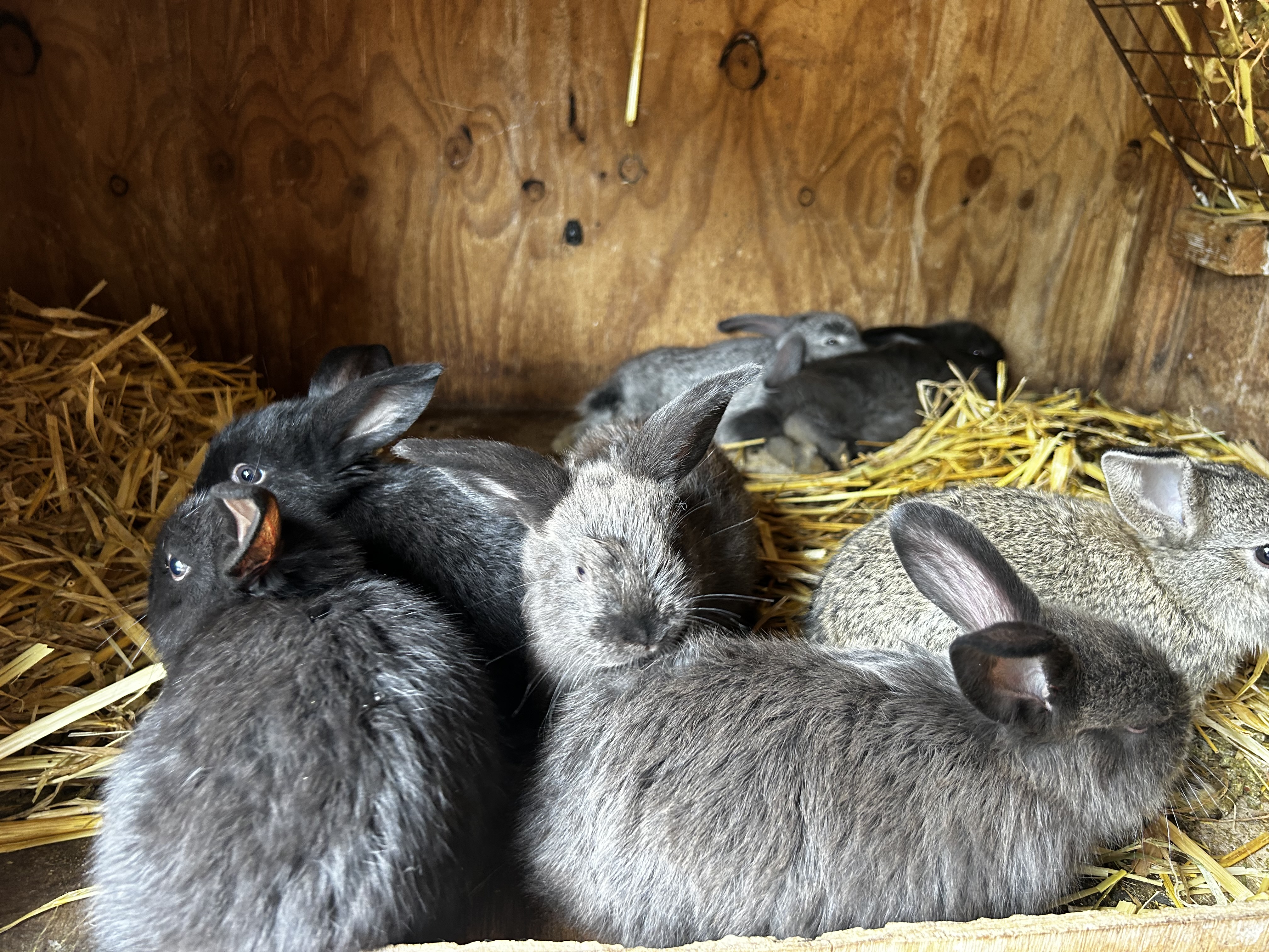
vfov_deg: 53.1
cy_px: 476
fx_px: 953
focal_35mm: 26
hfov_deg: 67.3
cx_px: 634
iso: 125
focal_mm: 5.7
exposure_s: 1/121
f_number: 1.5
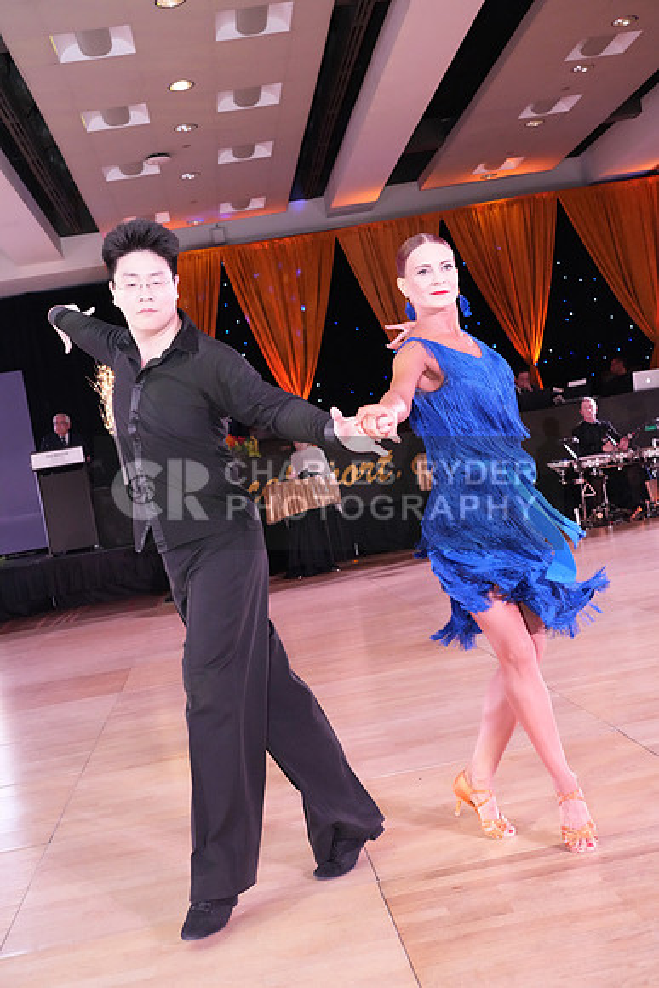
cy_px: 494
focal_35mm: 41
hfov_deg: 32.6
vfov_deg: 47.4
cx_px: 330
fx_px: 1125
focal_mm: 41
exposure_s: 1/250
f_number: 6.3
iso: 8000
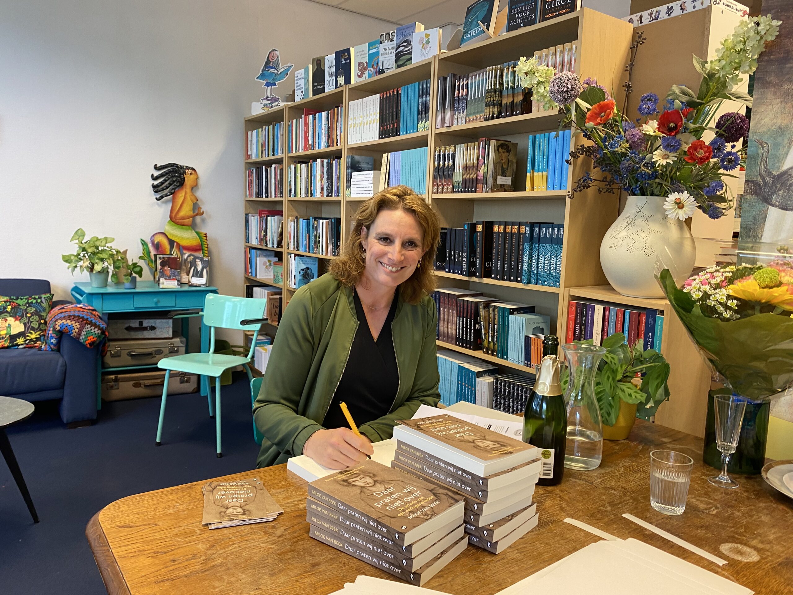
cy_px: 298
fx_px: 596
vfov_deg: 53.1
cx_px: 396
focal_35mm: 26
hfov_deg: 67.3
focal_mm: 4.25
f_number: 1.8
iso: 125
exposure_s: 1/50
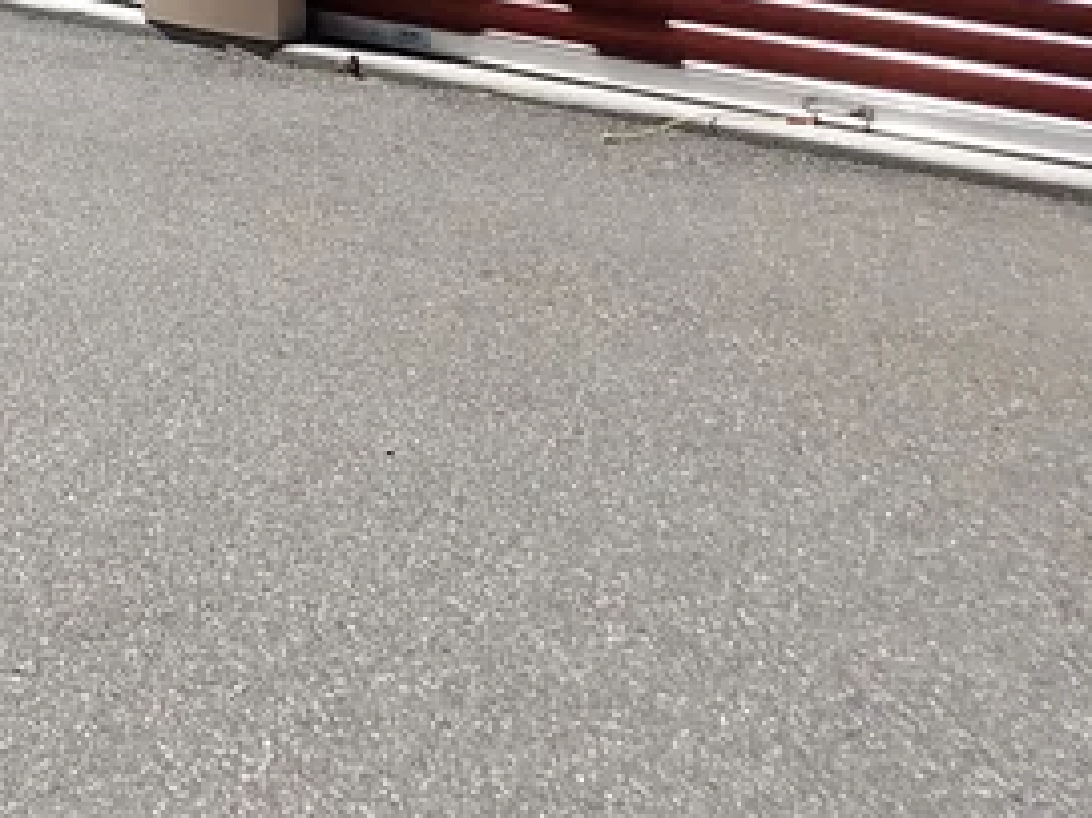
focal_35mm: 96
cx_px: -617
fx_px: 3027
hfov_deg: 17.9
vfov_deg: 14.0
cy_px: -572
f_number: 1.7
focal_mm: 4.2
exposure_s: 1/2408
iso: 50
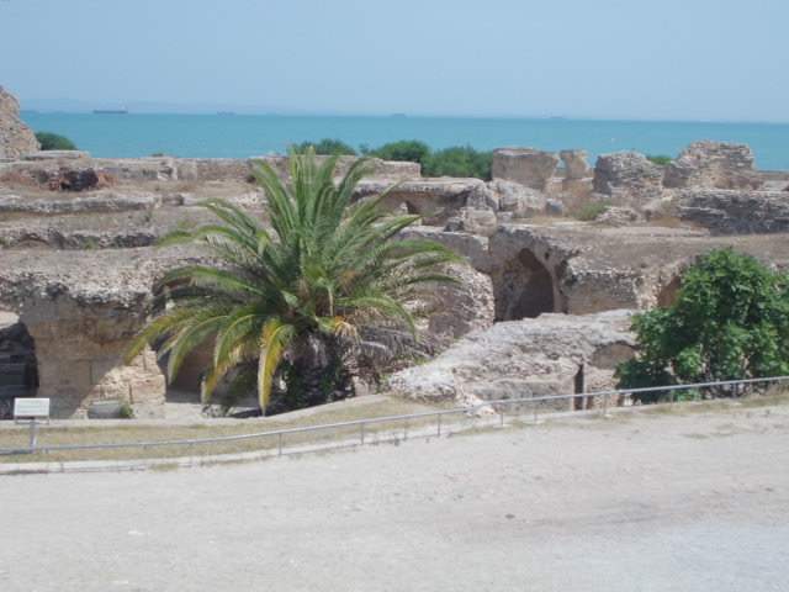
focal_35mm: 57
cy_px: 296
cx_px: 394
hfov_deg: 33.8
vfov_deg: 25.7
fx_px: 1299
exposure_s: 1/400
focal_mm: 10.3
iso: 64
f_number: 4.9
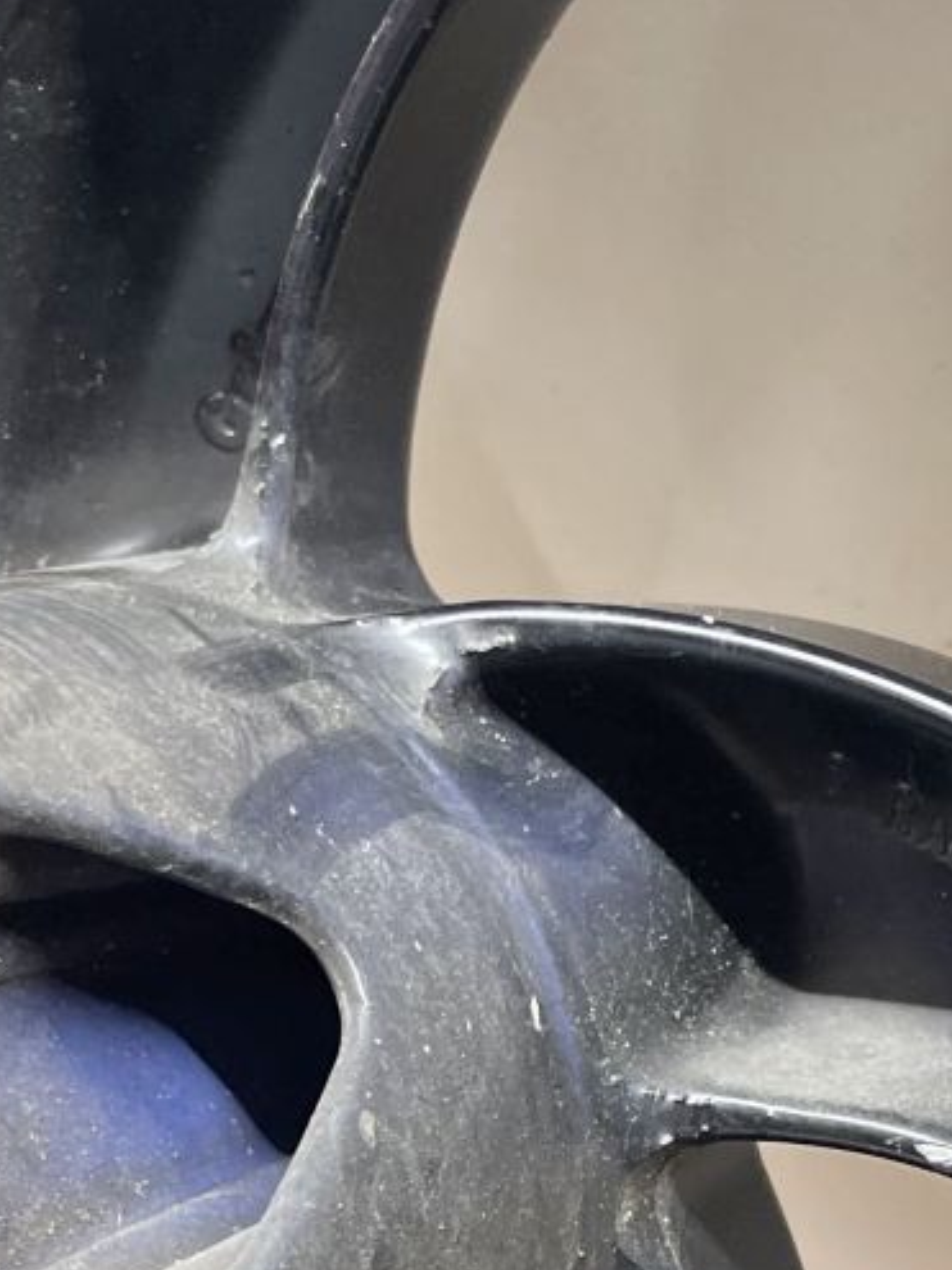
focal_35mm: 84
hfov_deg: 17.3
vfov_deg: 22.4
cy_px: 1262
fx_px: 3082
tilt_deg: -49.3
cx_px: 849
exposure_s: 1/50
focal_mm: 4.2
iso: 200
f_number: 1.6
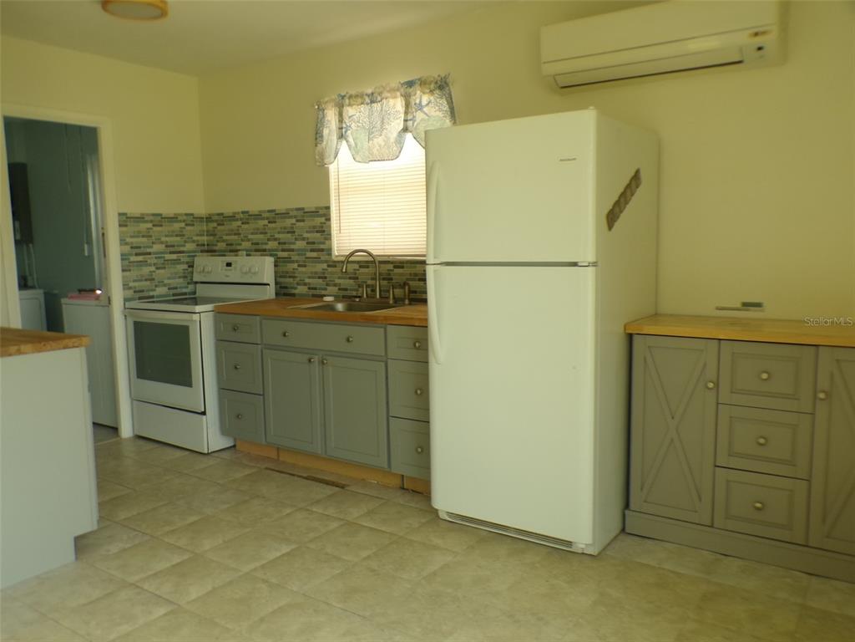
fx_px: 692
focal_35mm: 28
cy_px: 321
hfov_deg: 63.4
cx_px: 428
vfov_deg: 49.7
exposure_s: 1/38
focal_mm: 5
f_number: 3.1
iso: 100
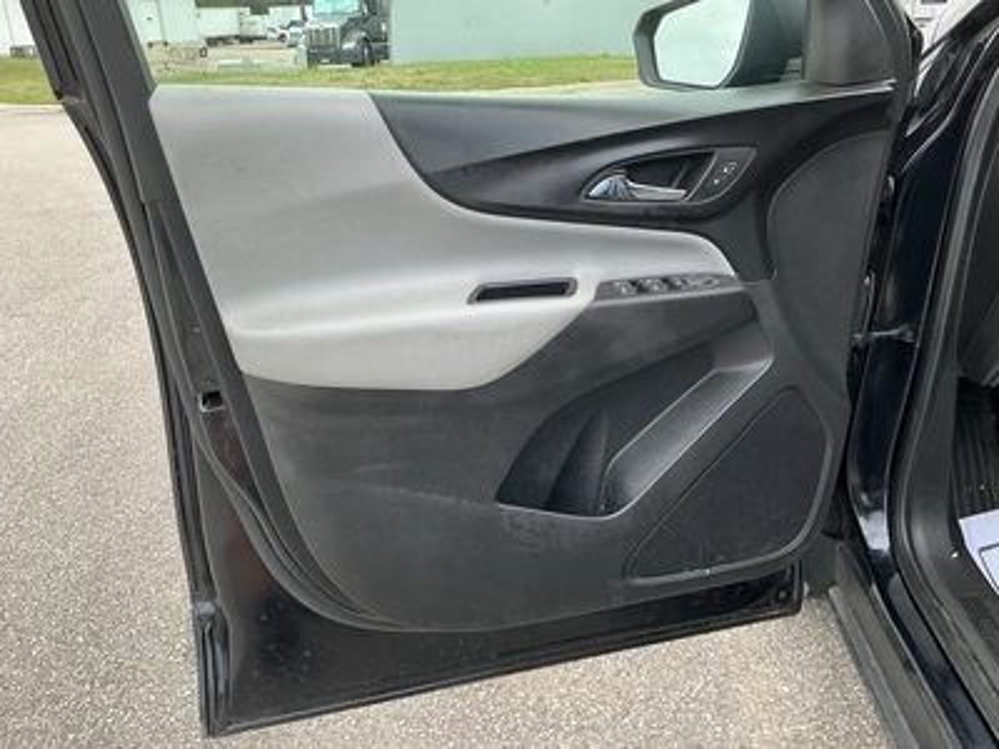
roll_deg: +3.6
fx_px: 808
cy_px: 374
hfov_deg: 63.4
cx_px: 500
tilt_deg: -21.8
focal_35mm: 28
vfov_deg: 49.7
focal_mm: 3
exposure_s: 1/297
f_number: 1.8
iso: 25
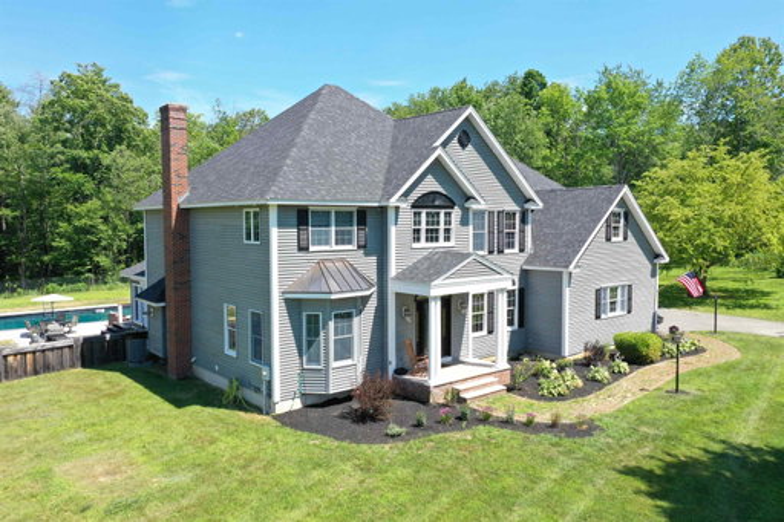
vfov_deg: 46.4
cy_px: 261
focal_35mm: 28
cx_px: 392
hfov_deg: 65.5
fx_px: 610
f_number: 5
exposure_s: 1/240
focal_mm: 10.26
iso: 100
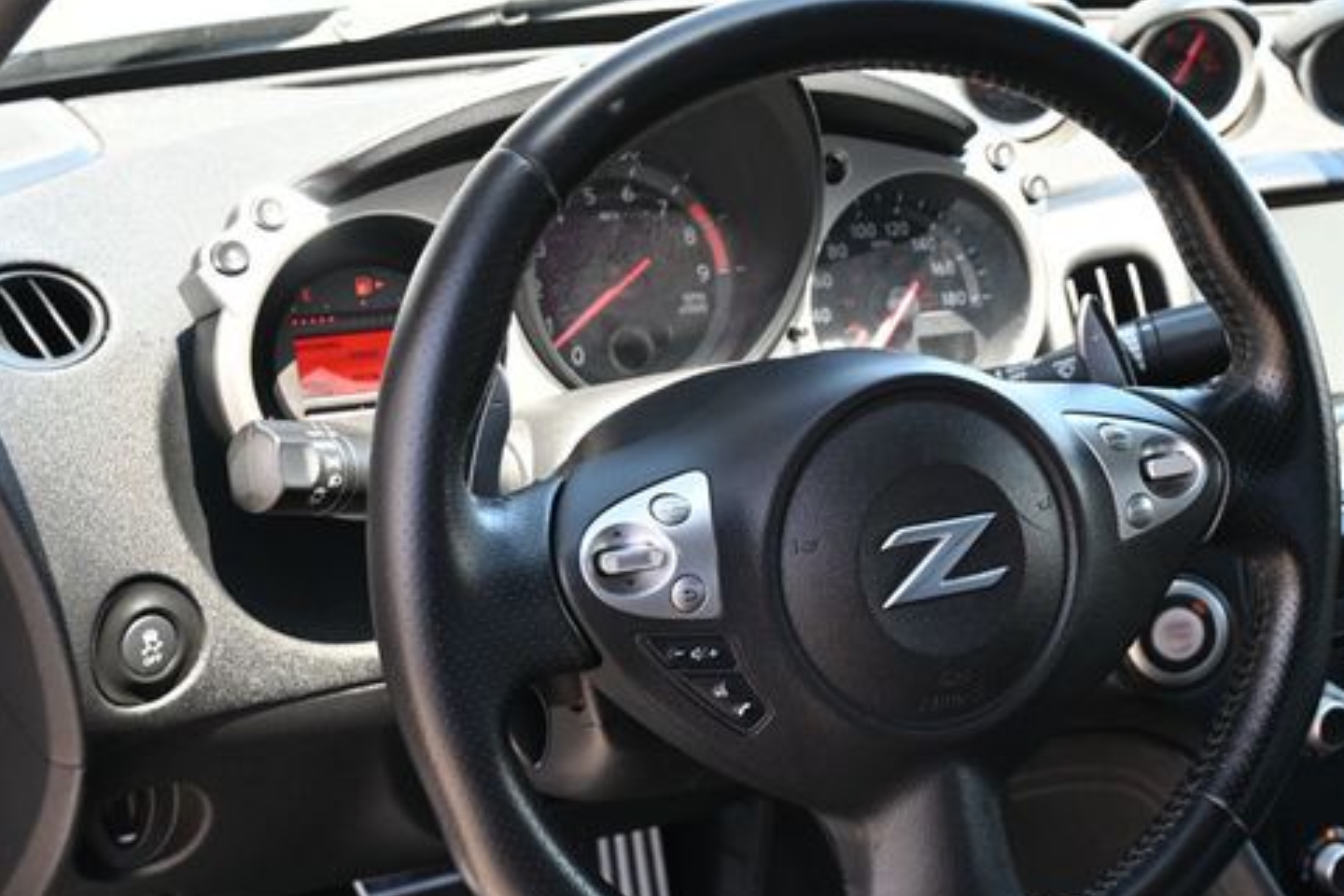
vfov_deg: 24.2
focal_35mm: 56
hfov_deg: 35.4
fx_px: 2091
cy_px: 524
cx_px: 848
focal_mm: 28
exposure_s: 1/125
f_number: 4.5
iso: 560
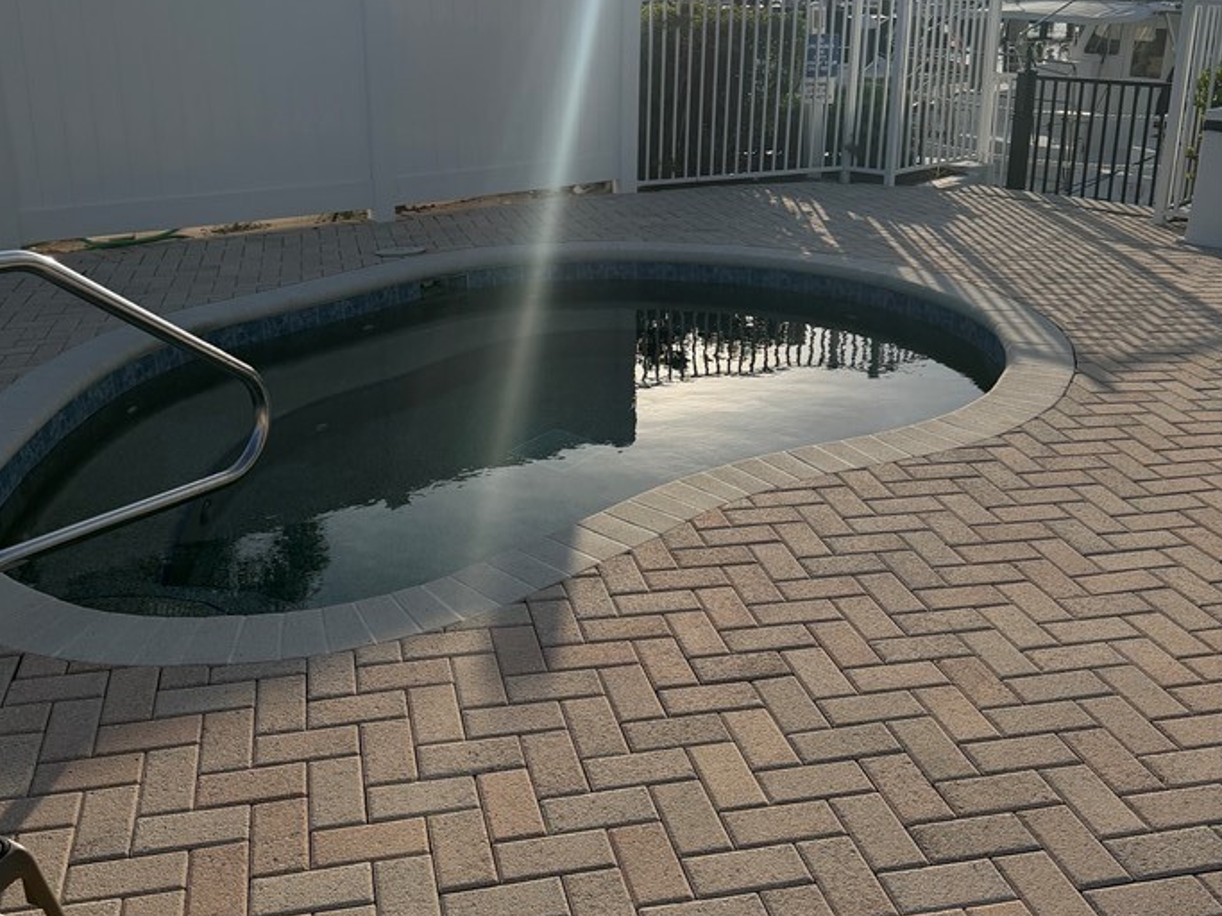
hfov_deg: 51.3
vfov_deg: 39.5
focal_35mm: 36
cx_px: 540
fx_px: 1271
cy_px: 379
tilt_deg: -18.7
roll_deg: +0.6
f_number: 1.78
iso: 100
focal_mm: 6.76
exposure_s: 1/10309
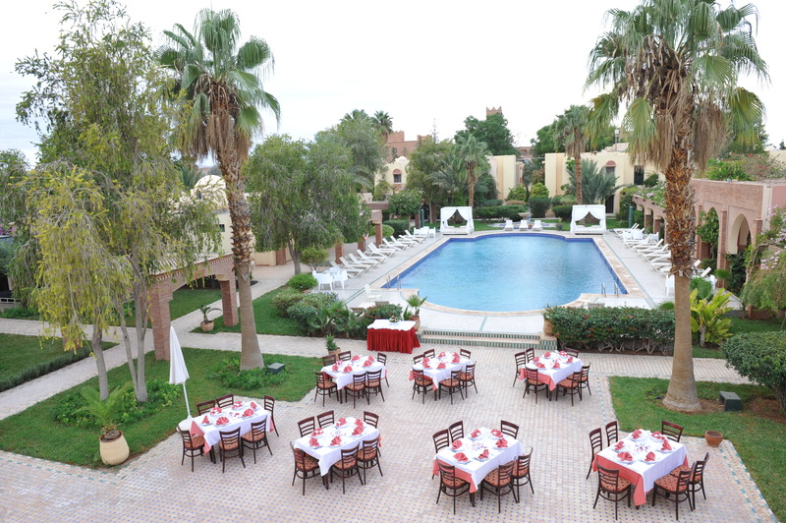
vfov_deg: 53.1
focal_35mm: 24
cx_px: 393
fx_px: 524
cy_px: 262
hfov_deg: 73.8
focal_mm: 24
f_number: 10
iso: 400
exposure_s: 1/3
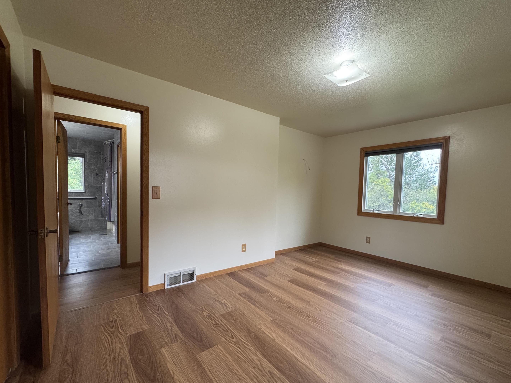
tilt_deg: -3.7
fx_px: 221
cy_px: 203
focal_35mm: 15
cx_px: 255
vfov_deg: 81.7
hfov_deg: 98.2
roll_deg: -2.1
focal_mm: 2.22
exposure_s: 1/120
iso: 250
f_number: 2.2
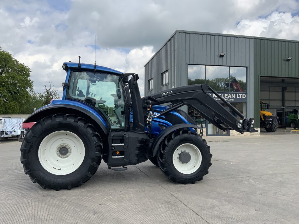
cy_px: 112
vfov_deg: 48.2
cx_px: 150
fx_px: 250
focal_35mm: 29
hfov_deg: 61.7
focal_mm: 3
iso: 16
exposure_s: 1/1675
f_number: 1.8
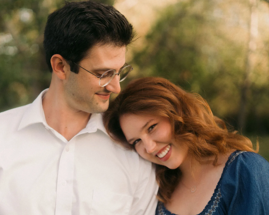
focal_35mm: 57
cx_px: 114
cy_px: 107
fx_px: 454
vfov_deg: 26.7
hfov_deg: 33.0
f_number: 1.8
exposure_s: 1/1000
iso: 200
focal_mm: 50
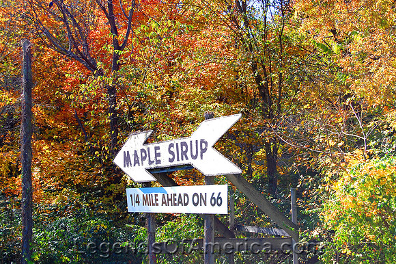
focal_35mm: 75
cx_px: 198
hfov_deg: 27.0
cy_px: 132
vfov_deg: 18.2
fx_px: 824
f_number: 8
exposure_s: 1/250
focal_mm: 50
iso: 200
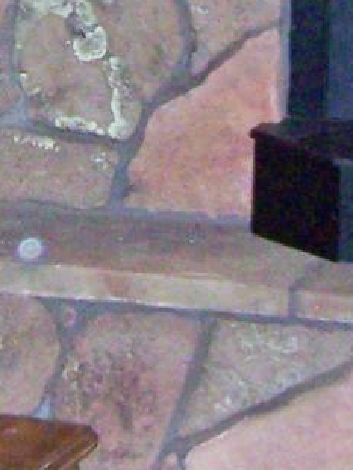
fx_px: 3327
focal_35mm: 245
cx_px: -86
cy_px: -482
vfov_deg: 7.7
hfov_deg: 6.0
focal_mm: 6.3
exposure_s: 1/60
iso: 160
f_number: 2.8
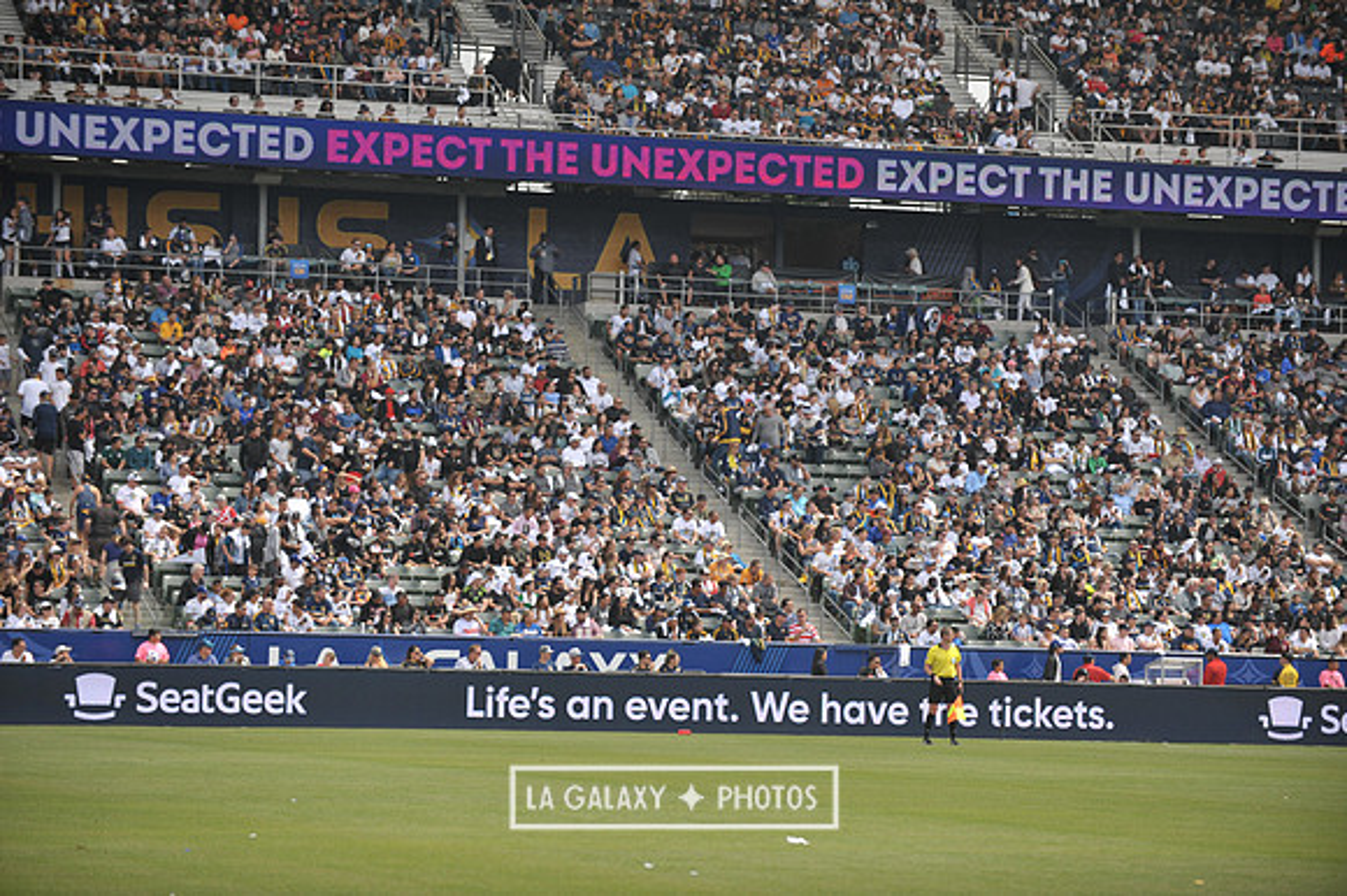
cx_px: 674
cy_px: 448
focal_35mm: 130
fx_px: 4861
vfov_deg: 10.5
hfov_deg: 15.8
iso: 320
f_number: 3.5
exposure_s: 1/2500
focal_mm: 130
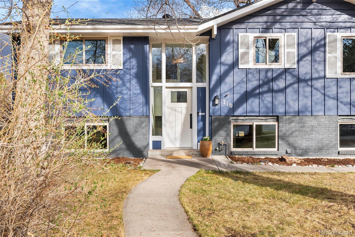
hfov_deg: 55.1
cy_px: 118
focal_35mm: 34
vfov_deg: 38.4
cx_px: 178
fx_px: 340
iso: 200
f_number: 8
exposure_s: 1/100
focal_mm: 34.5
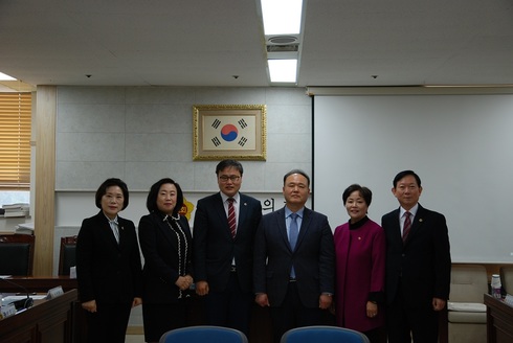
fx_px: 685
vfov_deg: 28.2
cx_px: 256
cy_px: 172
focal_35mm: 48
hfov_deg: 41.1
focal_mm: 32
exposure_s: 1/50
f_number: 4.5
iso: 250
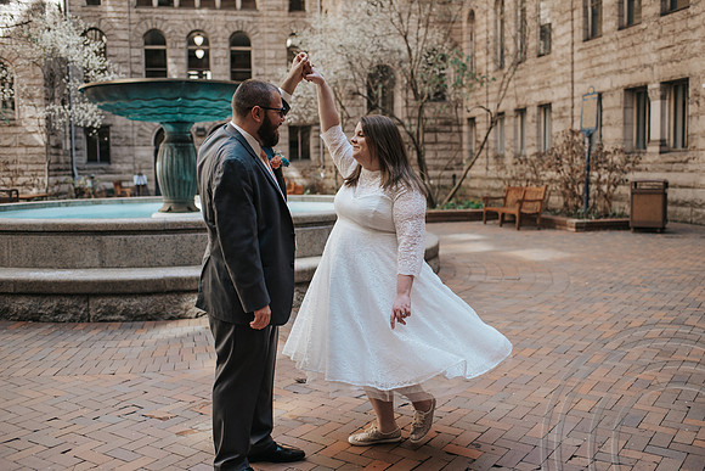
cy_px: 236
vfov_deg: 35.1
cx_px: 382
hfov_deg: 50.7
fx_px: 744
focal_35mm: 38
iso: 500
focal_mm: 35
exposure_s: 1/1000
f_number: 2.5
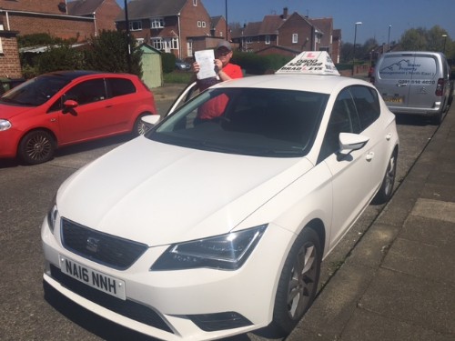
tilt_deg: -14.6
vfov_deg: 48.2
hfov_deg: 61.7
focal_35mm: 29
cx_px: 228
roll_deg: +0.5
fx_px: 381
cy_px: 170
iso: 25
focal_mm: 4.15
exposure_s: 1/4274
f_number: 2.2
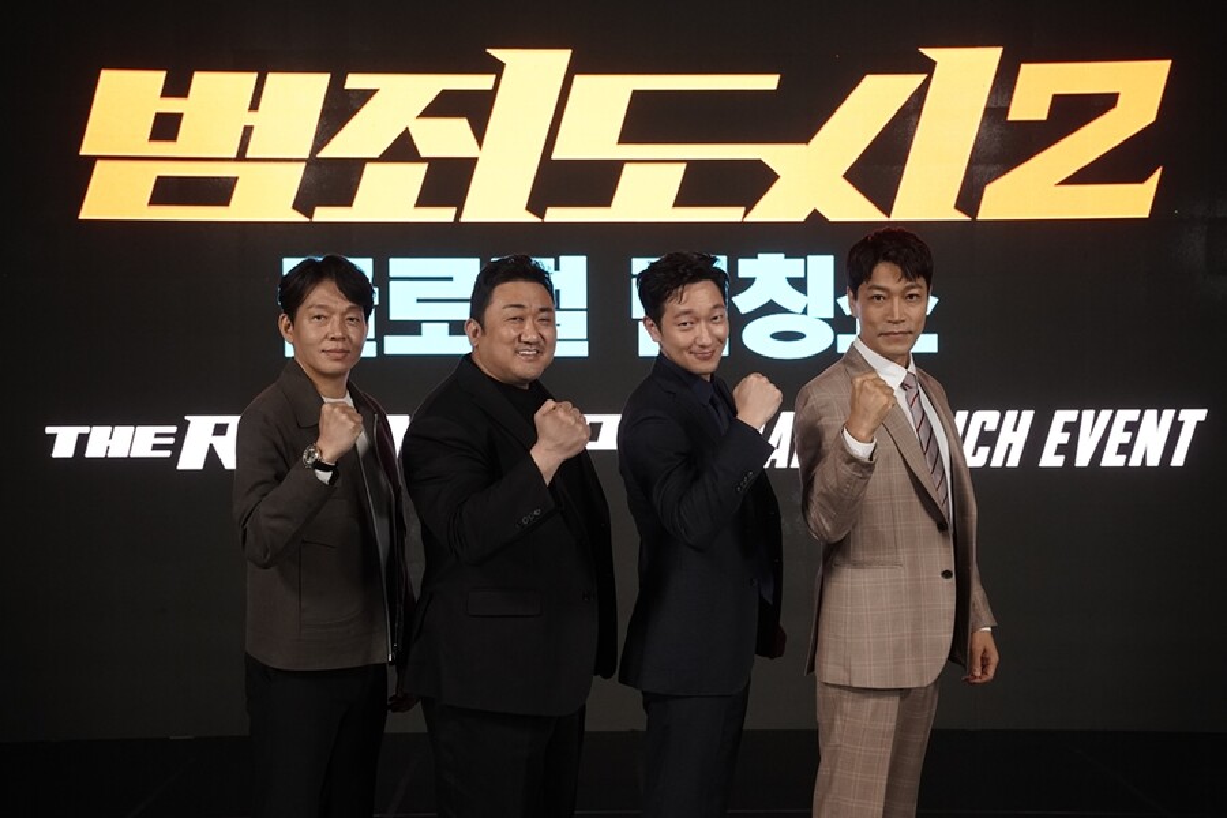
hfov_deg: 44.5
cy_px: 409
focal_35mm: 44
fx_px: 1500
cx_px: 614
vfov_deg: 30.5
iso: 4000
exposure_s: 1/160
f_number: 5
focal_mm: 44
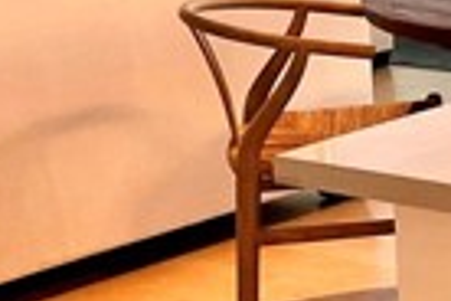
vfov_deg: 9.6
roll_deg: +1.5
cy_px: -75
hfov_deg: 13.1
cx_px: 846
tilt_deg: -7.4
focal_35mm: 140
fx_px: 1754
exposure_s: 1/60
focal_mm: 3
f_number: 1.8
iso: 40
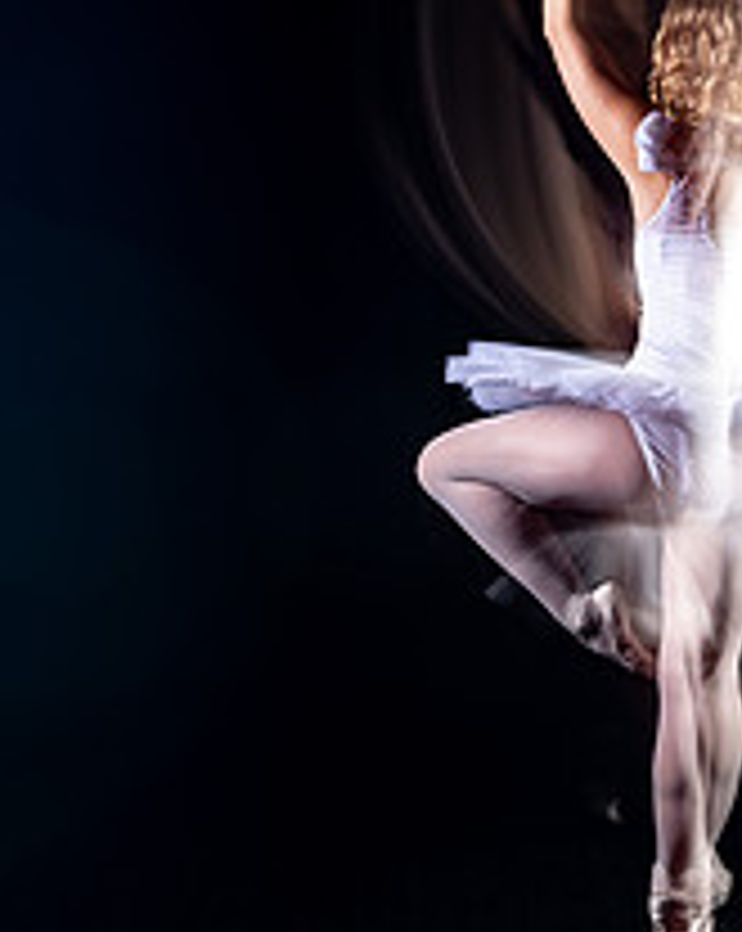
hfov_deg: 30.4
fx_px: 1348
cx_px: 526
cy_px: 396
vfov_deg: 38.0
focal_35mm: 49
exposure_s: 1
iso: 100
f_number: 4.5
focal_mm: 24
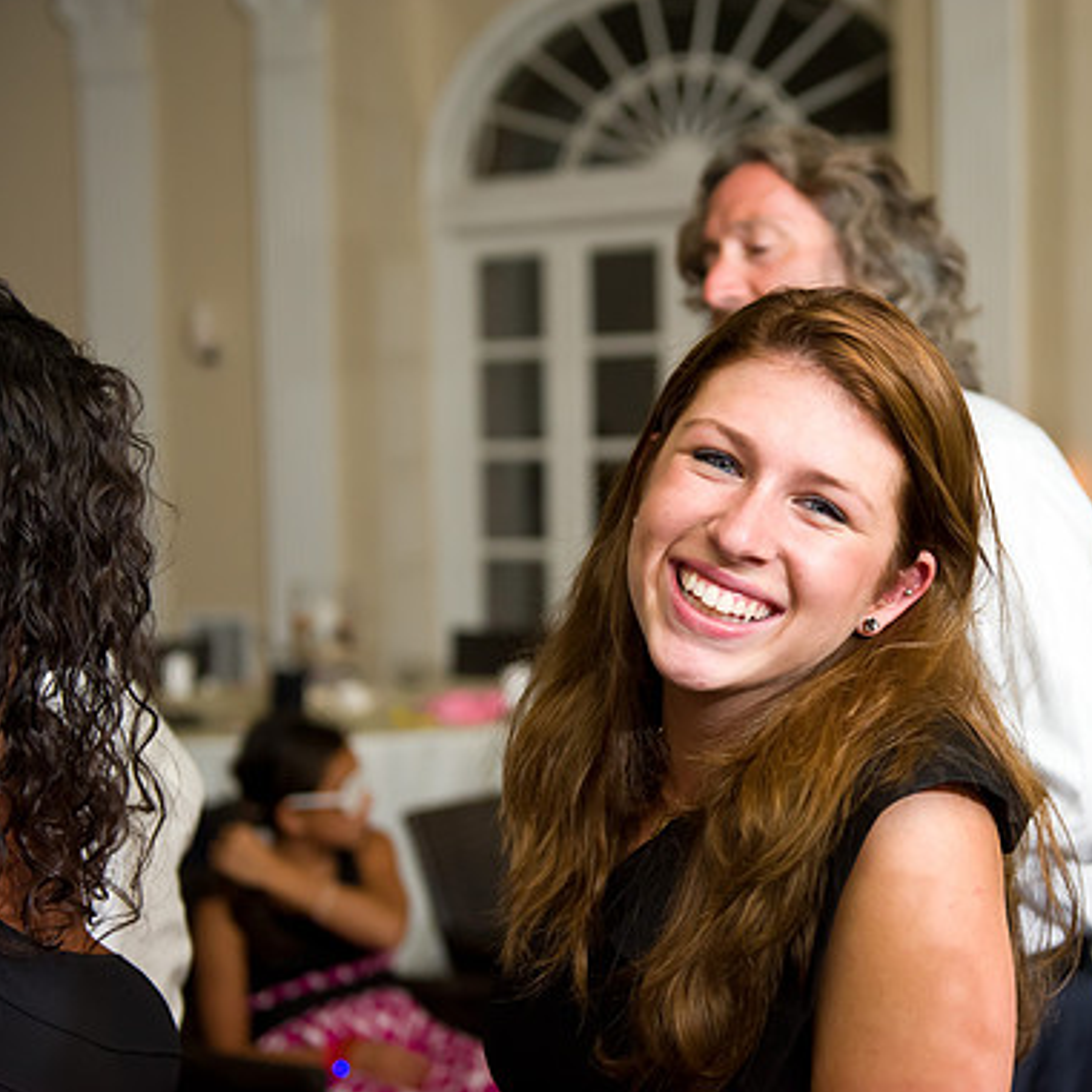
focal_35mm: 62
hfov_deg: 27.6
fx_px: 2213
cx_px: 725
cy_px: 545
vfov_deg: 27.7
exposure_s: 1/125
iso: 1600
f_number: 3.2
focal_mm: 48
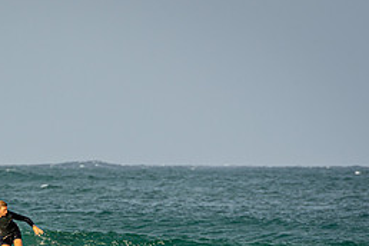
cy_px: 260
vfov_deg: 2.0
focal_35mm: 675
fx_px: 6918
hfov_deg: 3.1
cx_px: 7
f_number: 5.6
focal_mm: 200
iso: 200
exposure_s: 1/1250
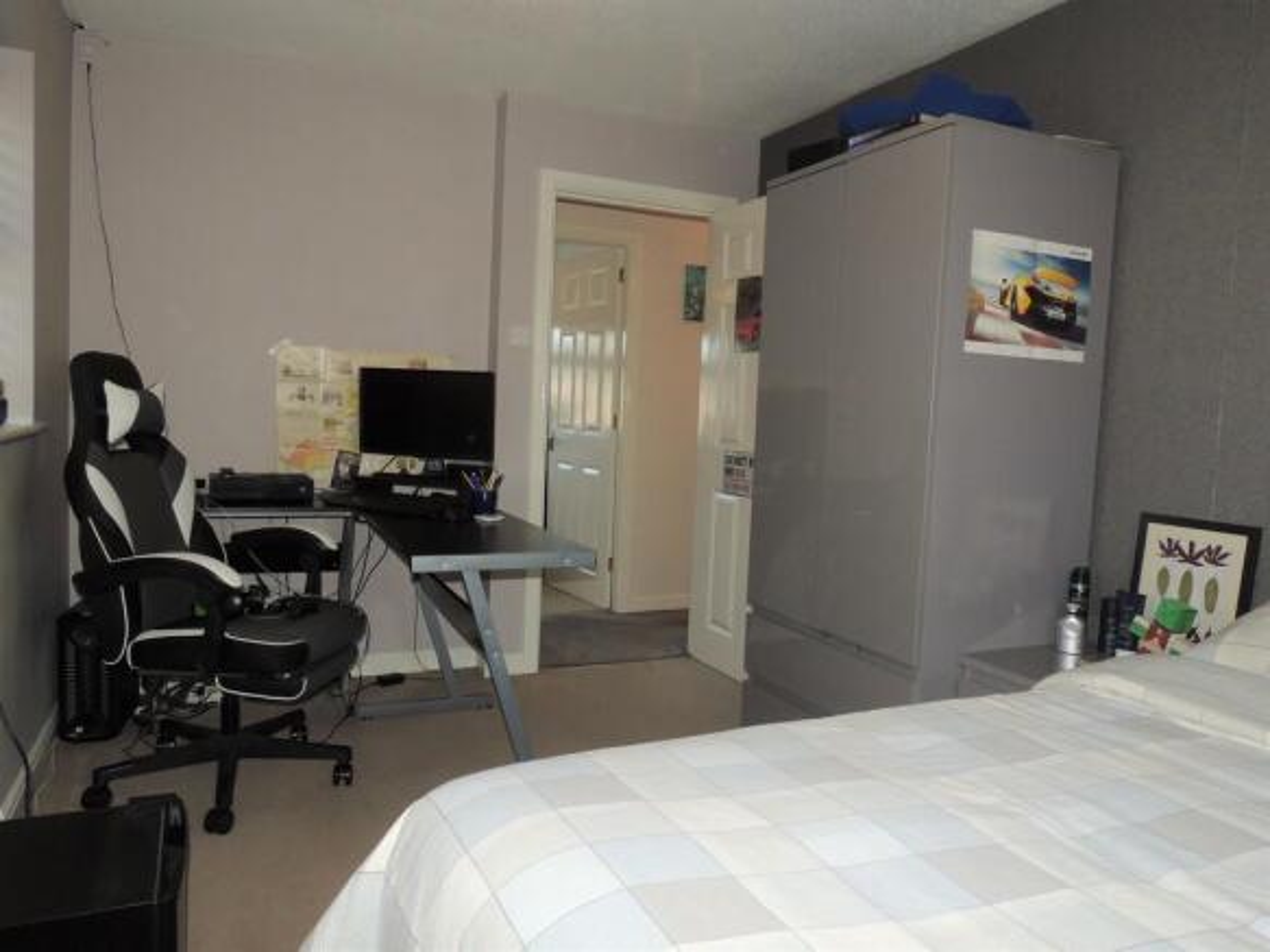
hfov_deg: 71.6
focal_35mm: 24
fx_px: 880
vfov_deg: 56.8
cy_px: 476
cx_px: 635
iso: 200
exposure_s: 1/30
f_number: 5.9
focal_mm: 4.3
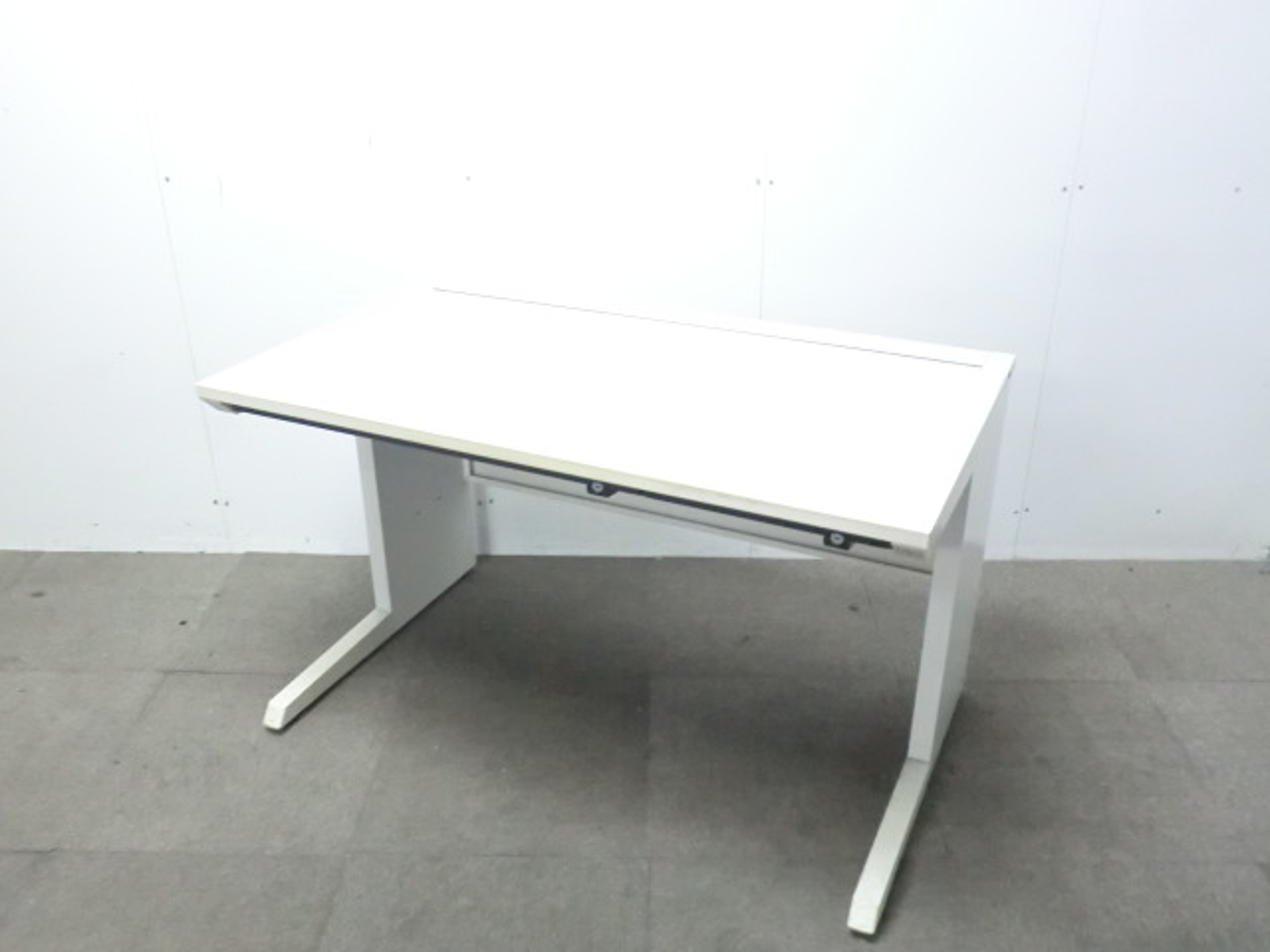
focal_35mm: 32
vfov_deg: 44.2
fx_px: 1174
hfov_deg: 56.8
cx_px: 635
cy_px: 476
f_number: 3.5
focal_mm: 5.8
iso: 800
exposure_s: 1/30
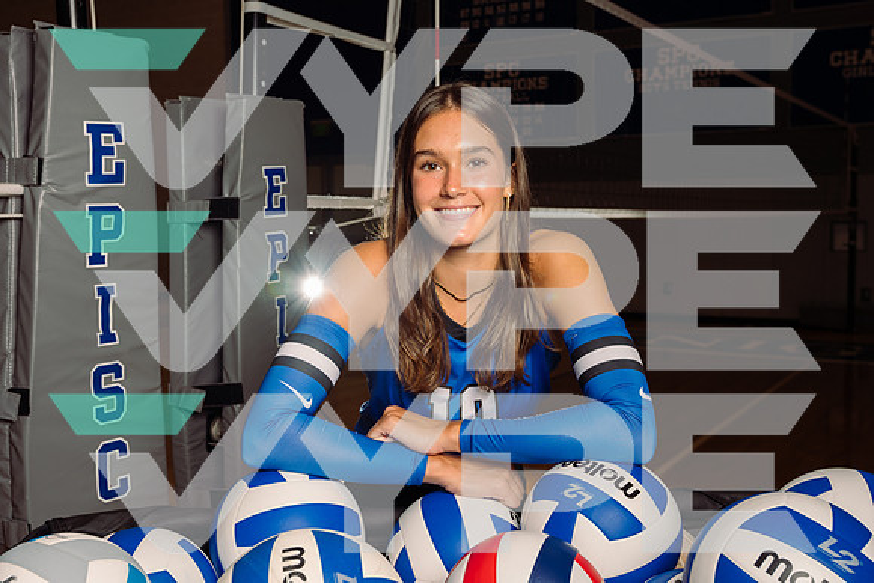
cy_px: 292
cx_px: 437
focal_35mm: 42
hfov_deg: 46.4
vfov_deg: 31.9
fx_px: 1020
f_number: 7.1
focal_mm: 42
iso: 250
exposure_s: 1/200
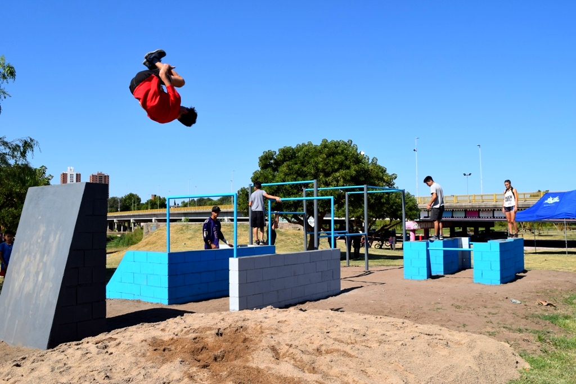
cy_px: 192
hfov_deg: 57.2
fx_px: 528
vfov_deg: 40.0
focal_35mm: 33
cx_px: 288
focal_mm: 22
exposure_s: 1/500
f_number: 11
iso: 200
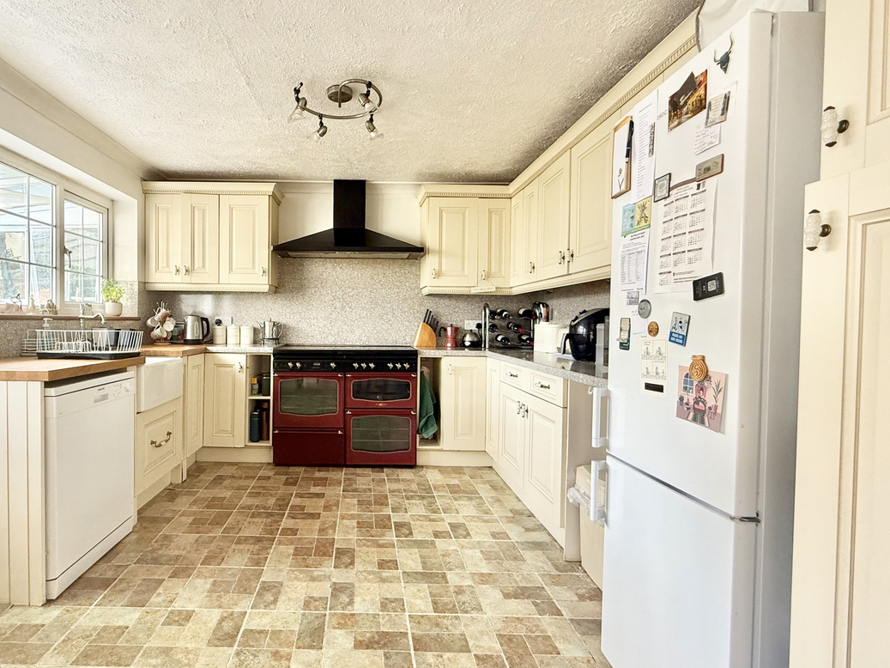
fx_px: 463
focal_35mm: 18
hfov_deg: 86.8
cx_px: 361
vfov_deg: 71.6
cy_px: 336
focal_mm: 2.22
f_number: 2.2
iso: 200
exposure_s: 1/99
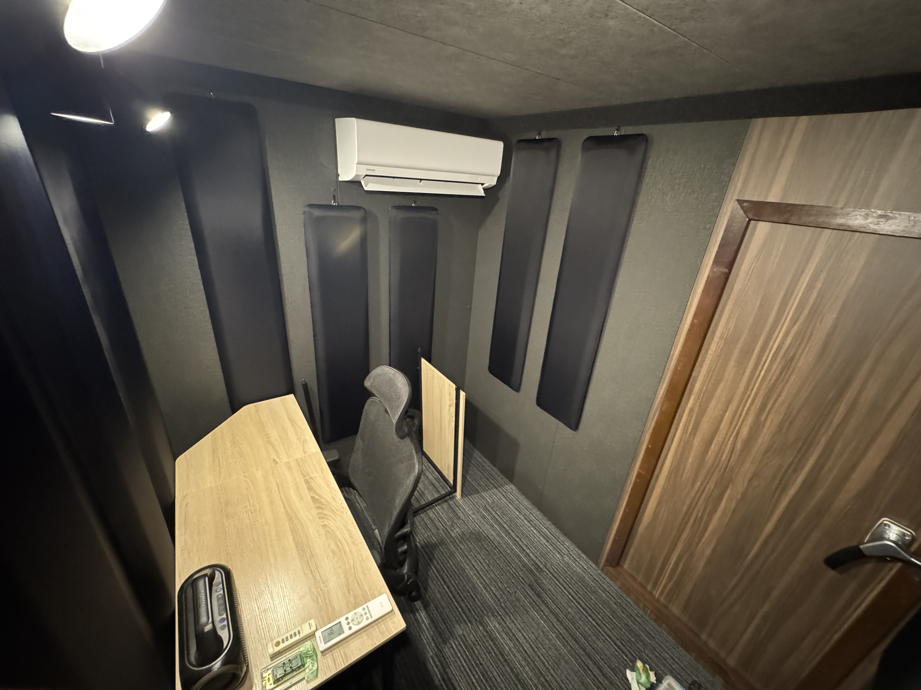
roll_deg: -3.6
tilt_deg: -24.8
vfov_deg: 85.7
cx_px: 460
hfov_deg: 102.1
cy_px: 345
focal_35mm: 14
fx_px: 372
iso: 1600
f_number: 2.2
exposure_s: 1/33
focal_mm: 2.22
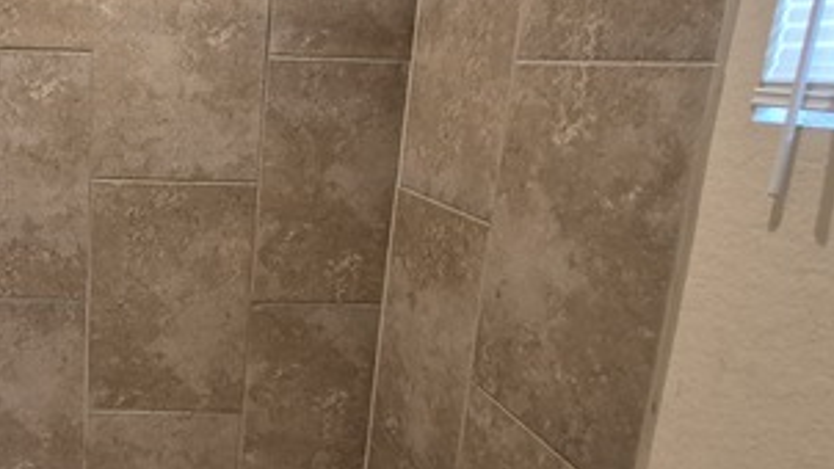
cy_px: 188
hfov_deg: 57.7
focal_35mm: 30
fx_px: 664
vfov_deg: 38.8
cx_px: 127
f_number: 2.2
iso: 200
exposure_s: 1/60
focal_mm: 1.74
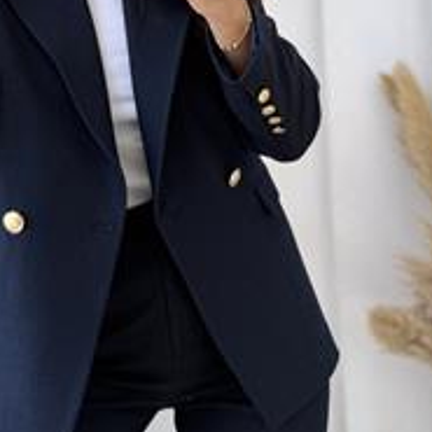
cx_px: 262
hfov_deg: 28.1
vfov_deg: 26.5
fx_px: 861
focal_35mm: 61
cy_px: -13
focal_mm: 6.76
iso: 64
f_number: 1.78
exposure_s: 1/121
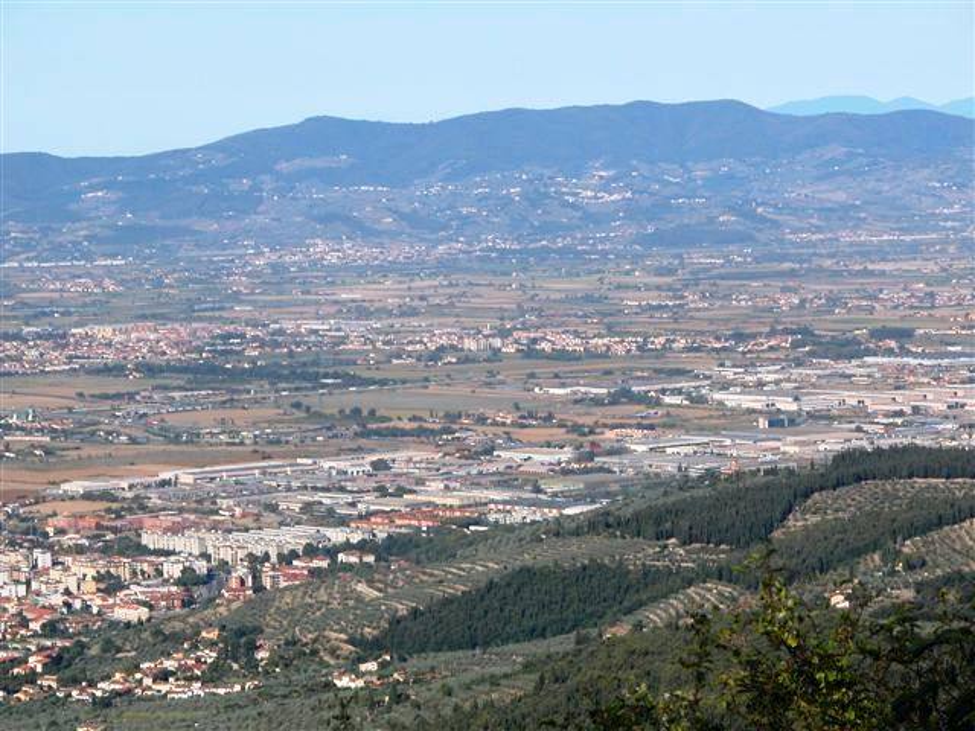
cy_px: 366
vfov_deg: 10.0
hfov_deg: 13.3
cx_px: 488
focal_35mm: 148
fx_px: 4169
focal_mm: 37.7
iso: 100
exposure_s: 1/449
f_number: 6.2
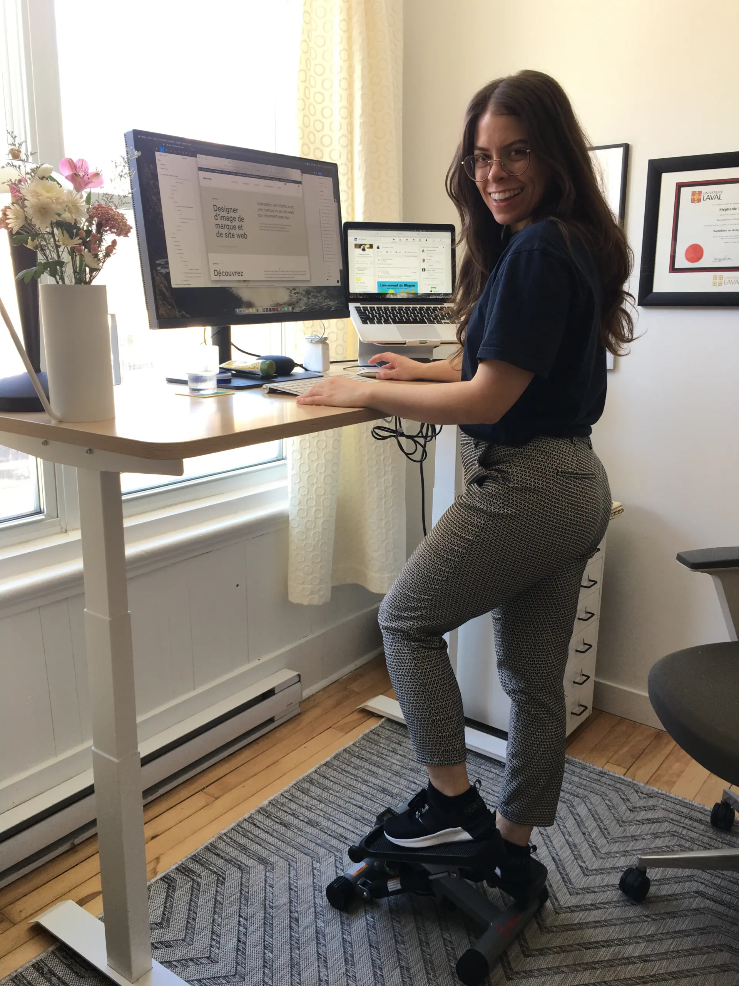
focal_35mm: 29
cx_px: 370
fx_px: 825
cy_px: 493
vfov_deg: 61.7
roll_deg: -0.2
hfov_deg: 48.2
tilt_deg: -13.3
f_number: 2.2
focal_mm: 4.15
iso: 32
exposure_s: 1/30
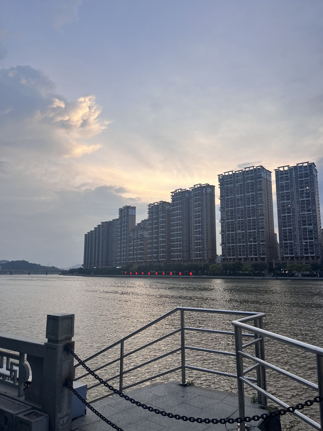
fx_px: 323
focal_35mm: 26
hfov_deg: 53.1
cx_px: 162
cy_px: 216
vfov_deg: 67.3
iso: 50
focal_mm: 5.1
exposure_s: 1/321
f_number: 1.6
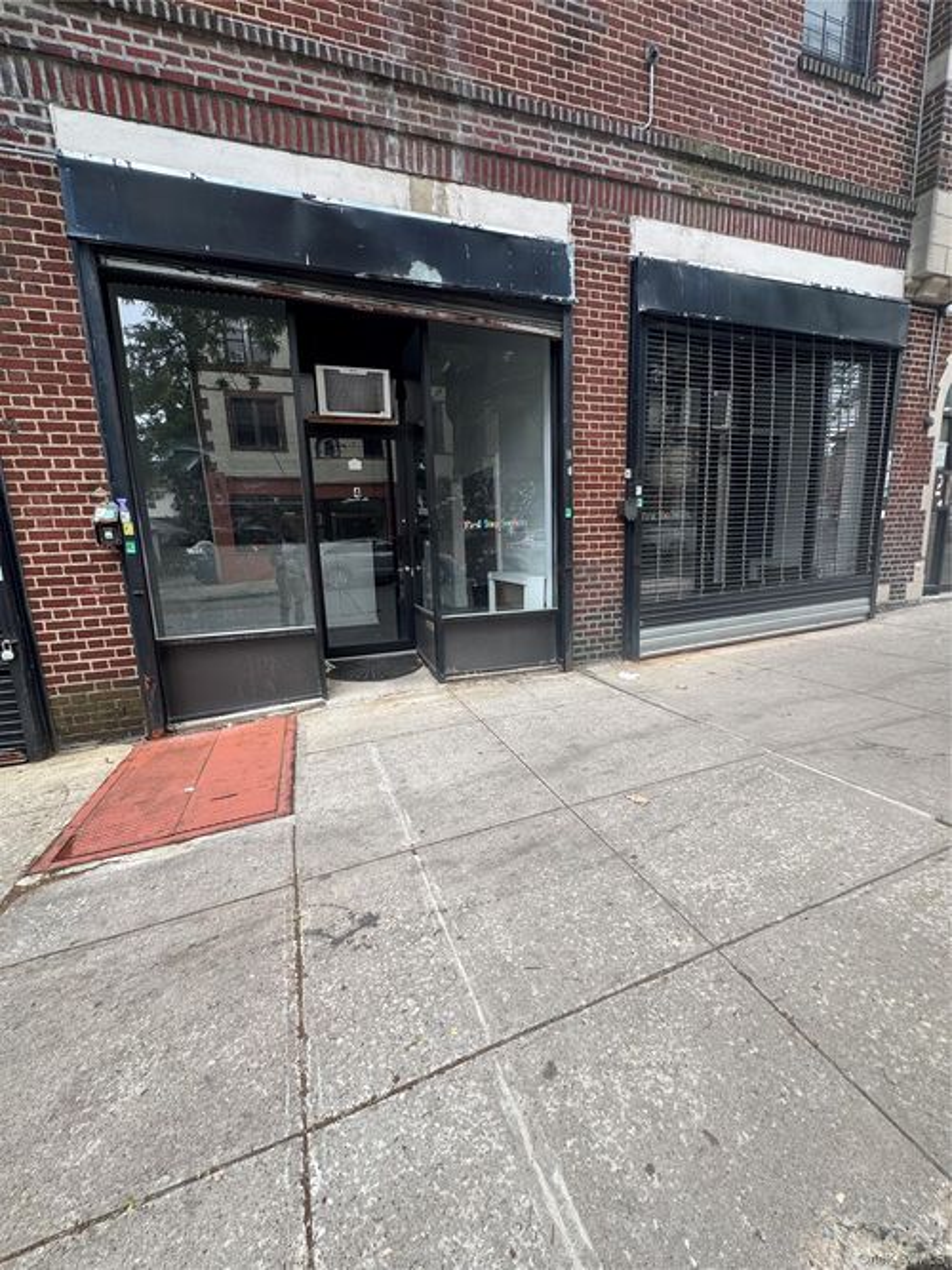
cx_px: 476
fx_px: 514
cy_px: 635
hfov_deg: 85.7
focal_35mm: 14
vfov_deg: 102.1
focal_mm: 2.22
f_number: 2.2
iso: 40
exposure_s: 1/186
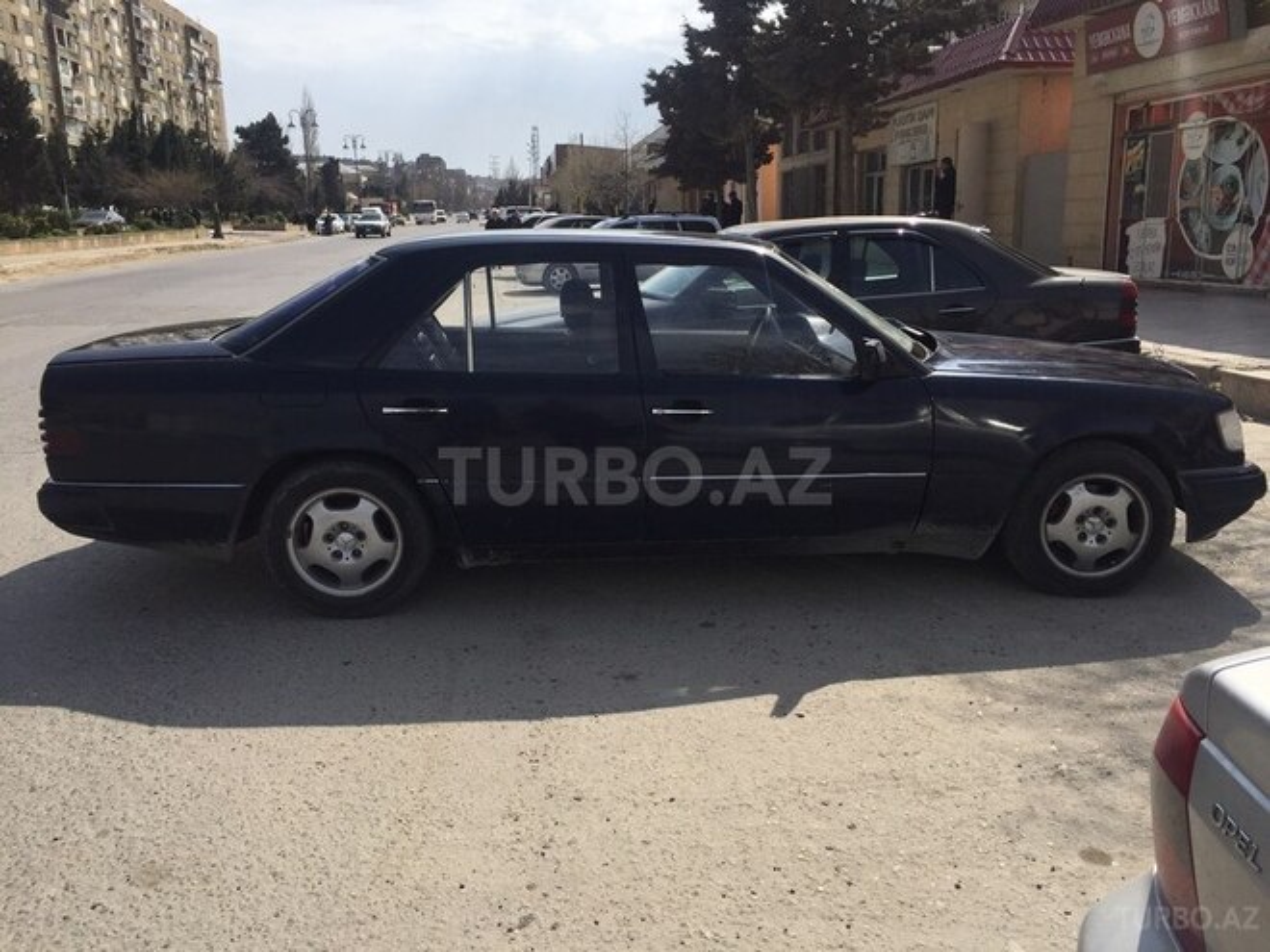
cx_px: 635
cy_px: 476
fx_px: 1064
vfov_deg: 48.2
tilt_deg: -13.2
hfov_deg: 61.7
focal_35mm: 29
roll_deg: +0.1
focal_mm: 4.15
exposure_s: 1/3597
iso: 32
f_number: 2.2
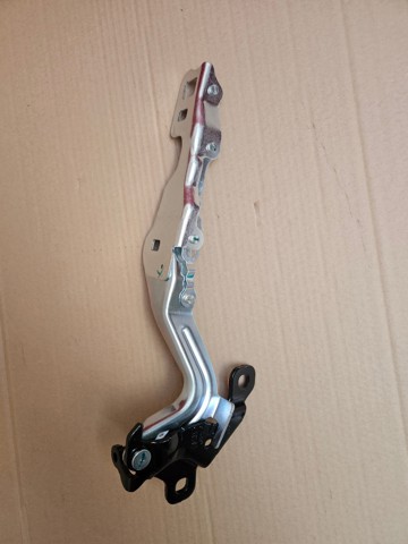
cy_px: 272
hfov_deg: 58.9
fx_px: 361
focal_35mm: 23
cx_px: 204
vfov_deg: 73.9
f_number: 1.8
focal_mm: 5.4
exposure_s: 1/180
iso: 160
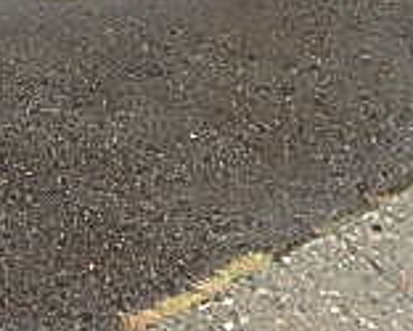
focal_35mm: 84
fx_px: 1027
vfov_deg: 15.5
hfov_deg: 20.6
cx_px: -130
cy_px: -281
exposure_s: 1/60
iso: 160
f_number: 3.5
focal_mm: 3.7
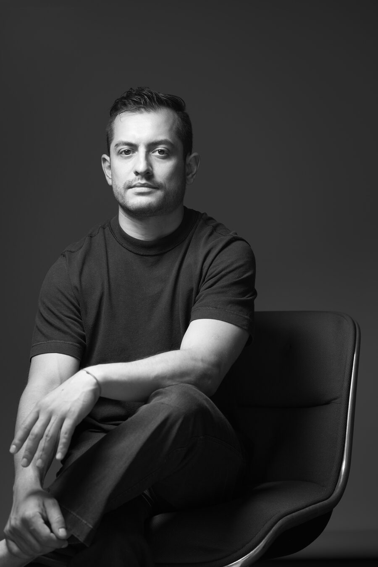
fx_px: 1024
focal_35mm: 65
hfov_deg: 20.9
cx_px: 189
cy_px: 284
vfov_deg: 31.0
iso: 250
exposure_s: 1/160
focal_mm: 65
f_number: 4
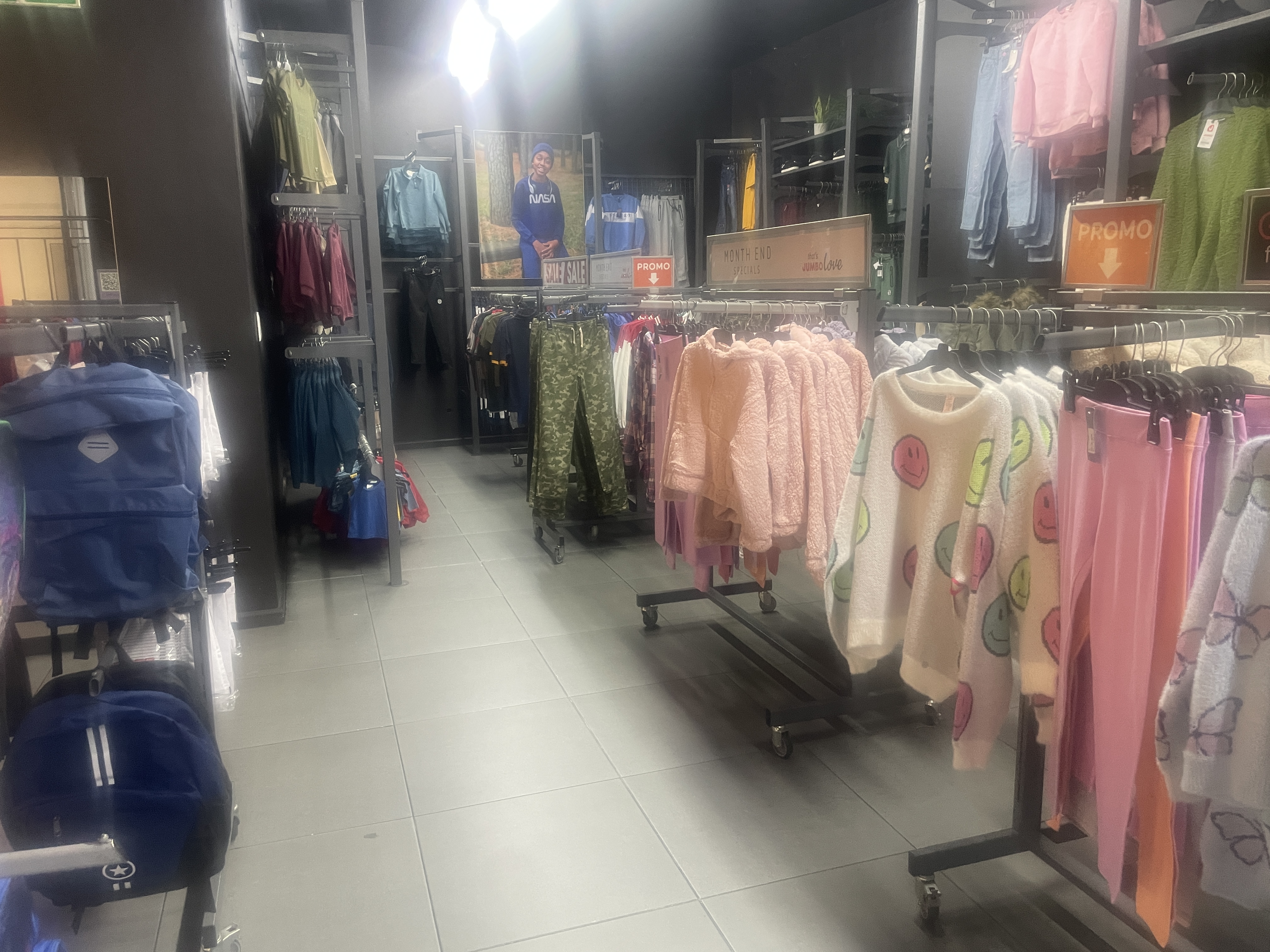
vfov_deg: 53.1
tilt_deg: -9.8
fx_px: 954
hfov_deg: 67.3
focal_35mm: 26
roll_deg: +1.3
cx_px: 635
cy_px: 476
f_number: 1.6
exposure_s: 1/50
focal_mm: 4.2
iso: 200
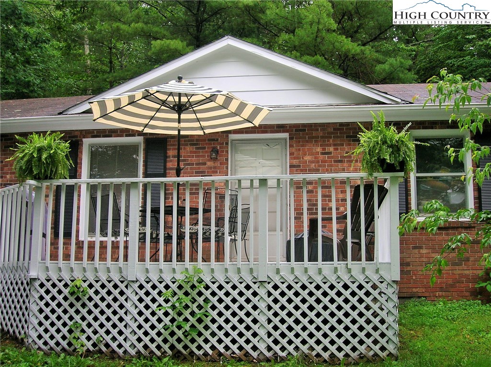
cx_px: 246
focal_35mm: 42
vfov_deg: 34.3
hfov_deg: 44.8
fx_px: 595
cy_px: 184
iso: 50
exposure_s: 1/47
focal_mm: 7
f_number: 3.1
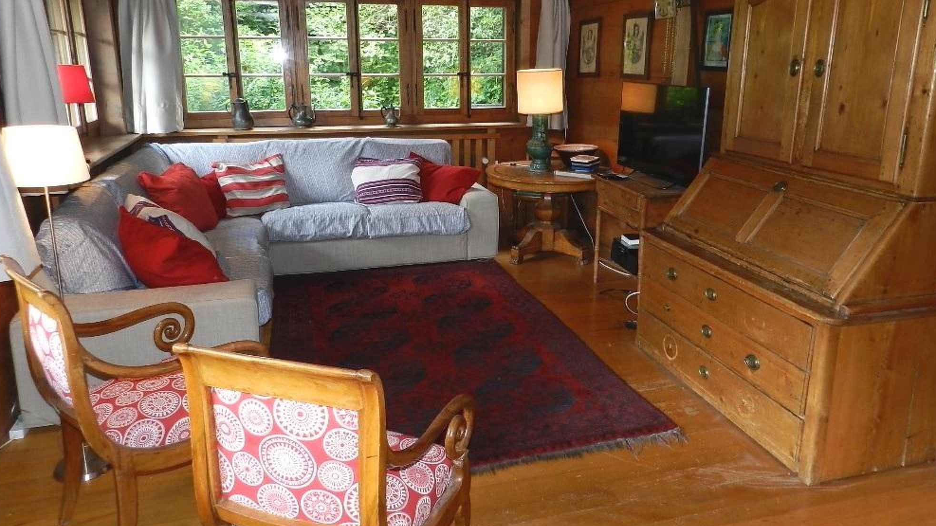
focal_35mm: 26
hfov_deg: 71.9
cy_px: 212
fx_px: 645
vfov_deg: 44.2
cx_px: 471
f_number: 3.4
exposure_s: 1/30
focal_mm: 4
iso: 200
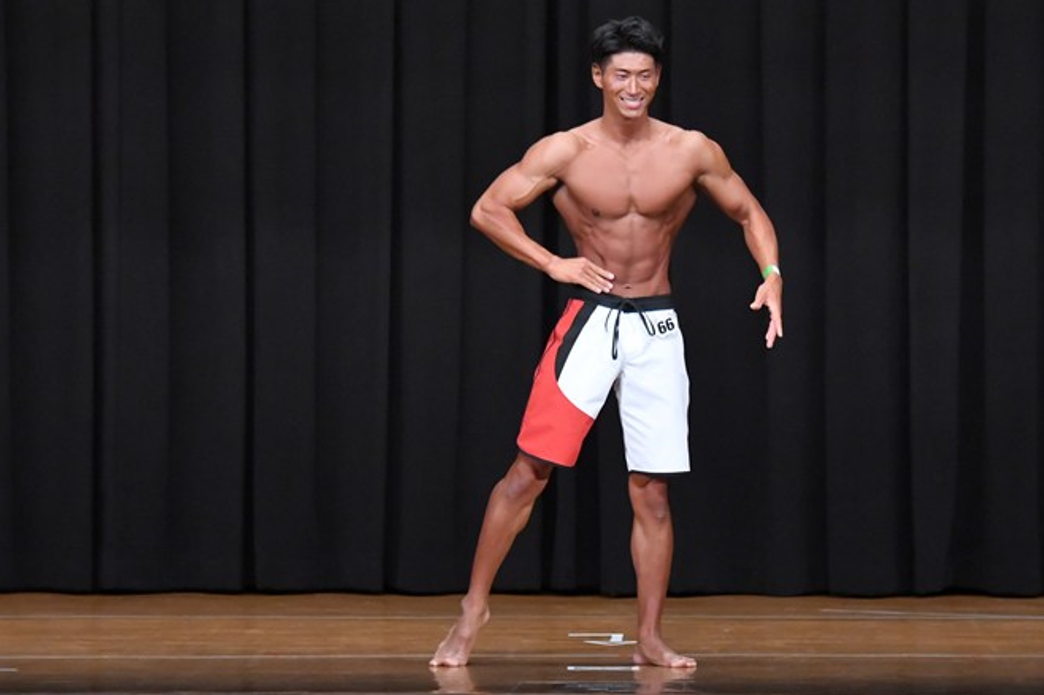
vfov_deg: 5.8
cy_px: 374
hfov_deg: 8.7
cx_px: 599
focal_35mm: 238
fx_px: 6898
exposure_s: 1/400
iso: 8000
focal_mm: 135
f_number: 5.6
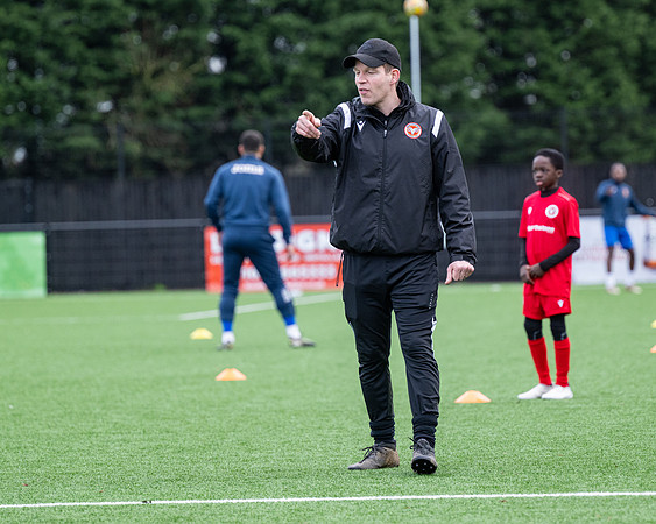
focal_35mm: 226
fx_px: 4389
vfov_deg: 6.8
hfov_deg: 8.5
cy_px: 263
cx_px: 383
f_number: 4
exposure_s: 1/1250
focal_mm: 185
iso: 800
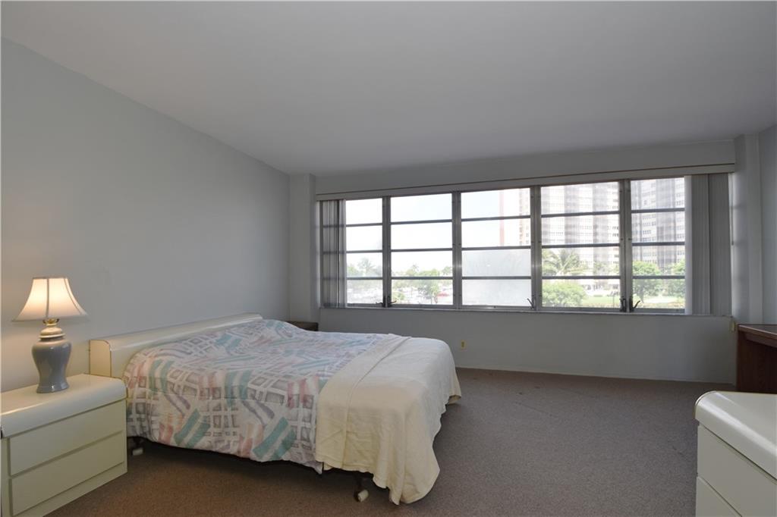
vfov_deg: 77.3
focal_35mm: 15
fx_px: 324
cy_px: 258
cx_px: 388
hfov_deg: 100.4
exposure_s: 1/125
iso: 200
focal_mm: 10
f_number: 5.6
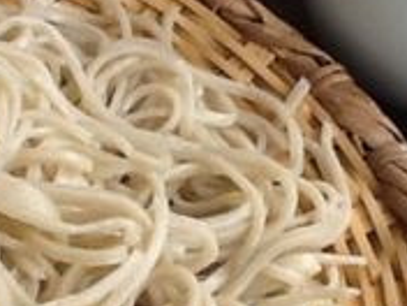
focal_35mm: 113
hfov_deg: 17.2
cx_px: 58
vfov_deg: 12.9
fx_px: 1329
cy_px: 321
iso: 80
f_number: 2.4
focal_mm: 2.03
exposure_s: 1/60
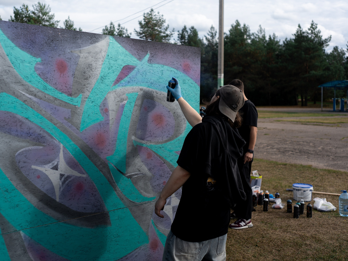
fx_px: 452
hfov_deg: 42.0
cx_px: 151
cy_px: 108
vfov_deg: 32.1
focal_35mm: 45
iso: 100
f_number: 2.5
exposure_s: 1/3200
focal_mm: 35
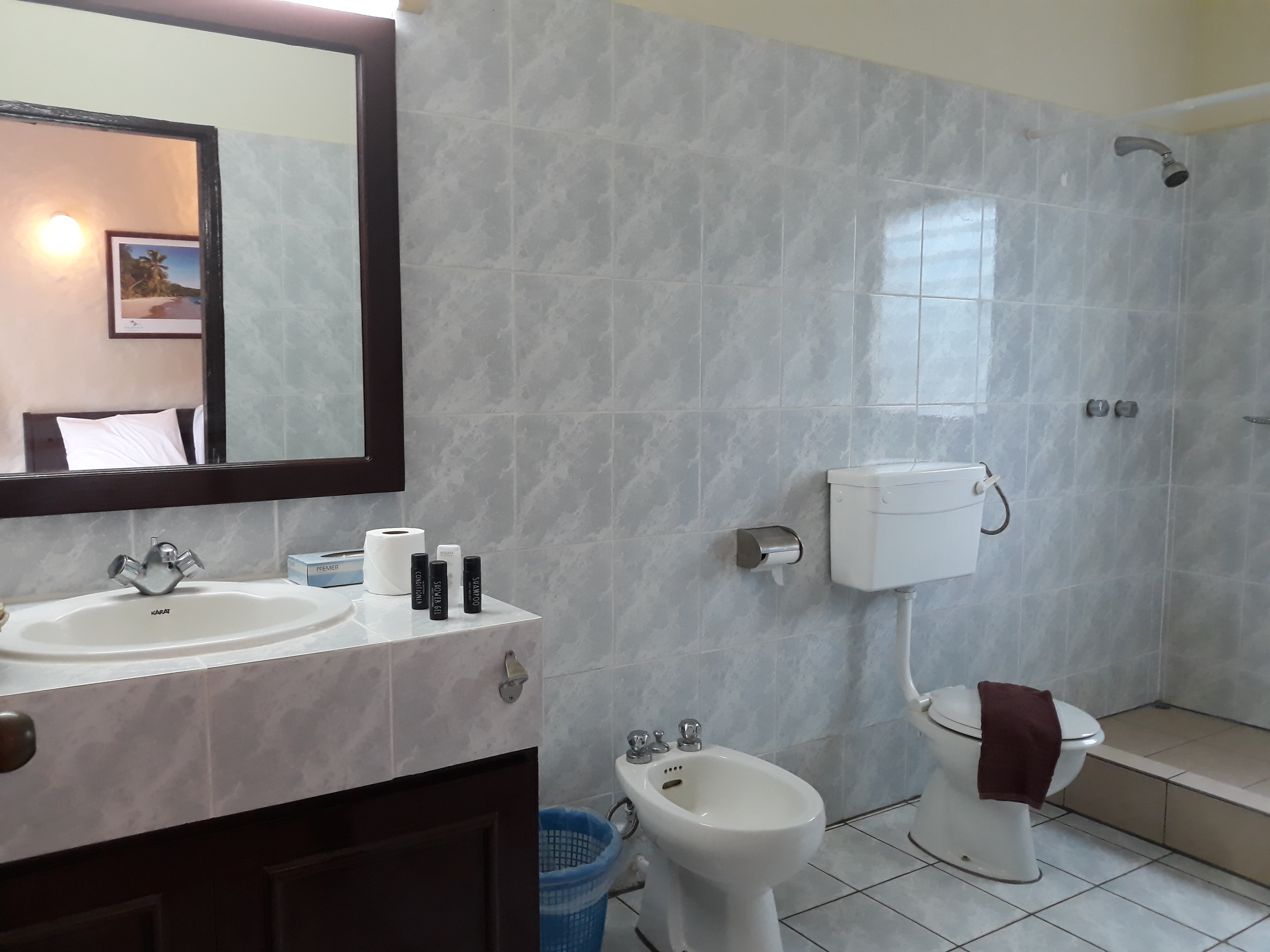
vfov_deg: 51.4
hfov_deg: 65.3
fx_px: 991
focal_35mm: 27
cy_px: 476
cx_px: 635
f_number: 1.7
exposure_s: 1/25
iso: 160
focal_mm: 3.71
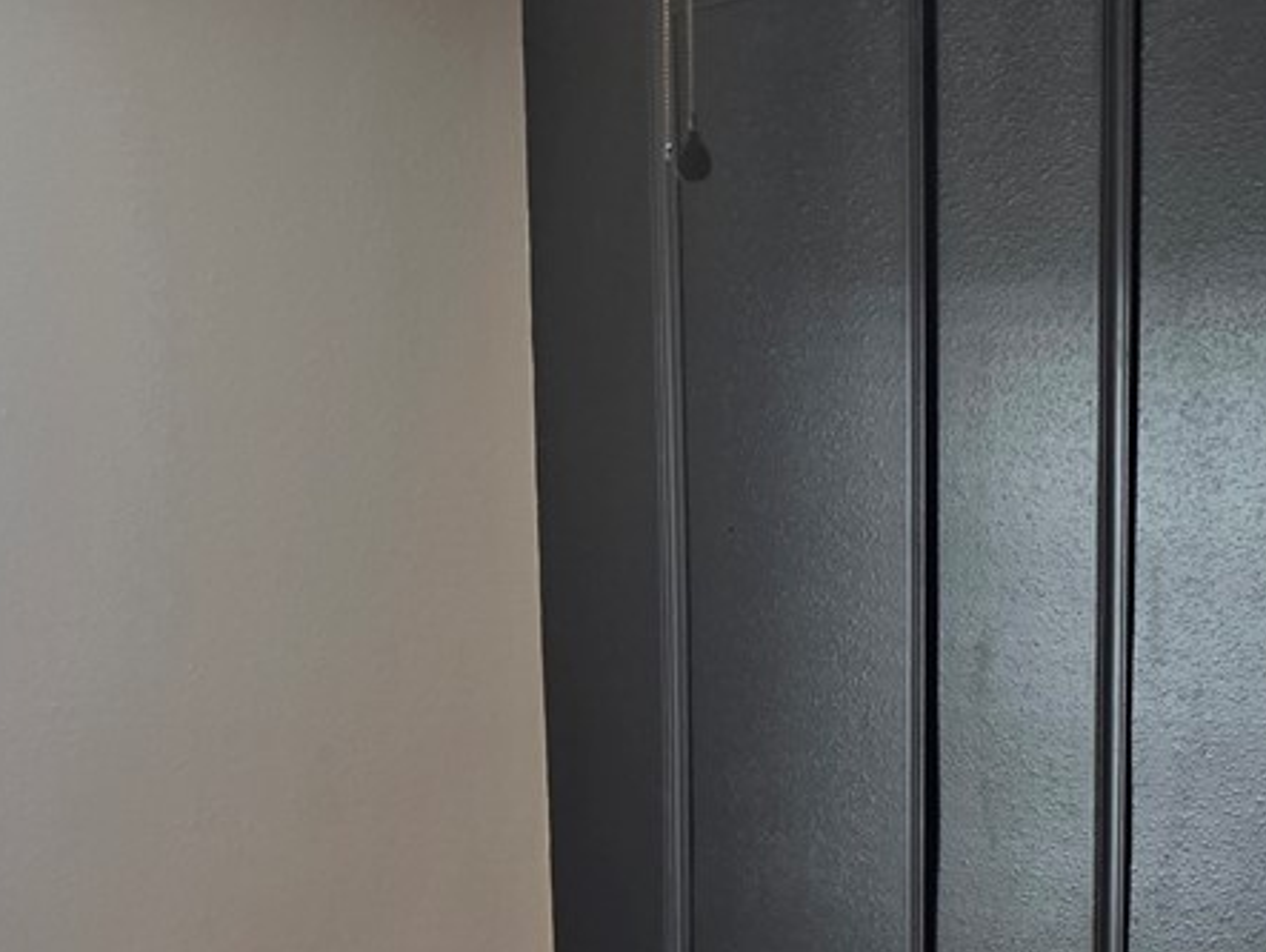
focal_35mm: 83
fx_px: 3038
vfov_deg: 17.2
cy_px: 1072
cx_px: 532
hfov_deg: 23.5
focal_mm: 6.3
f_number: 1.7
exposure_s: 1/120
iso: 125
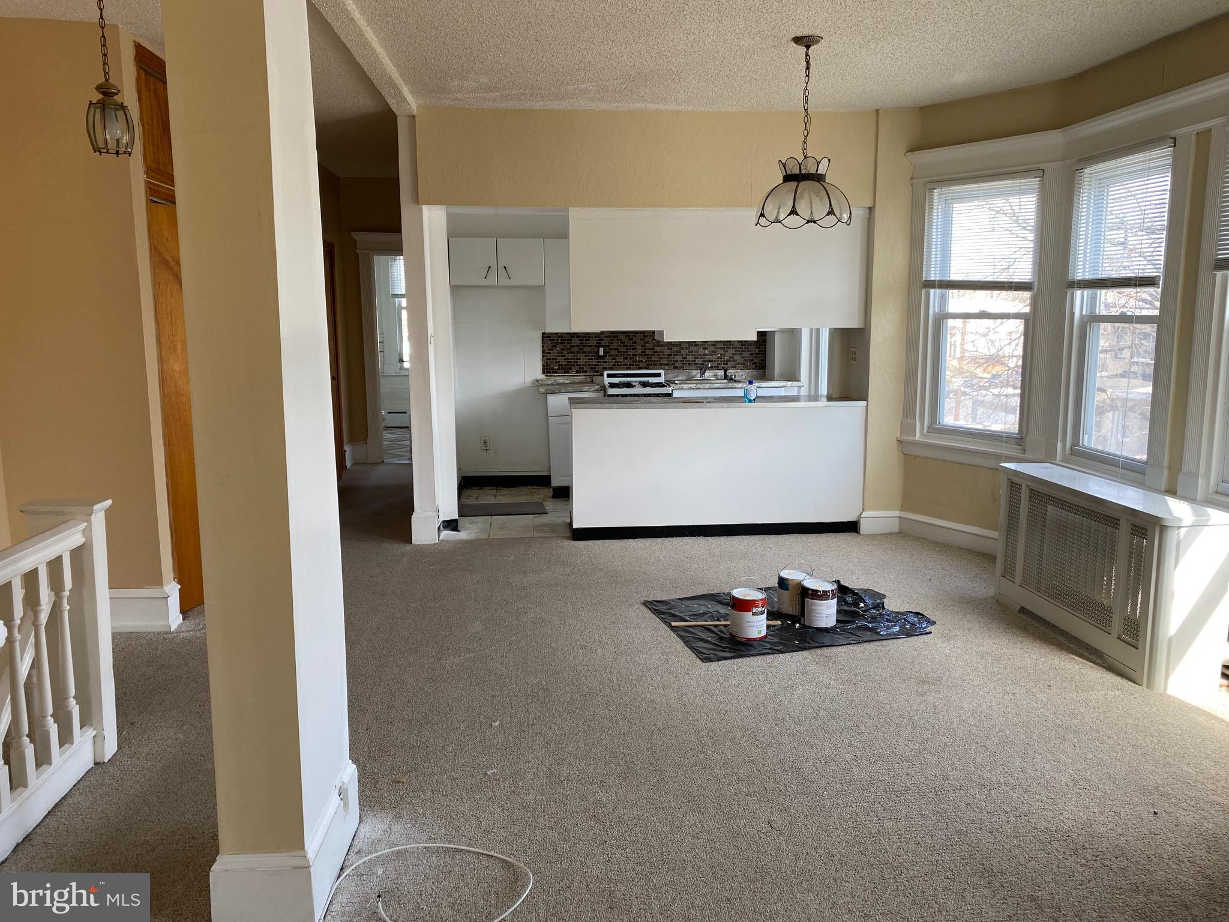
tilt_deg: -9.1
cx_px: 614
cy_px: 461
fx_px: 923
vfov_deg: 53.1
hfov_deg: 67.3
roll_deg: +0.0
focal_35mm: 26
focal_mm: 4.25
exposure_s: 1/121
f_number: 1.8
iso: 64
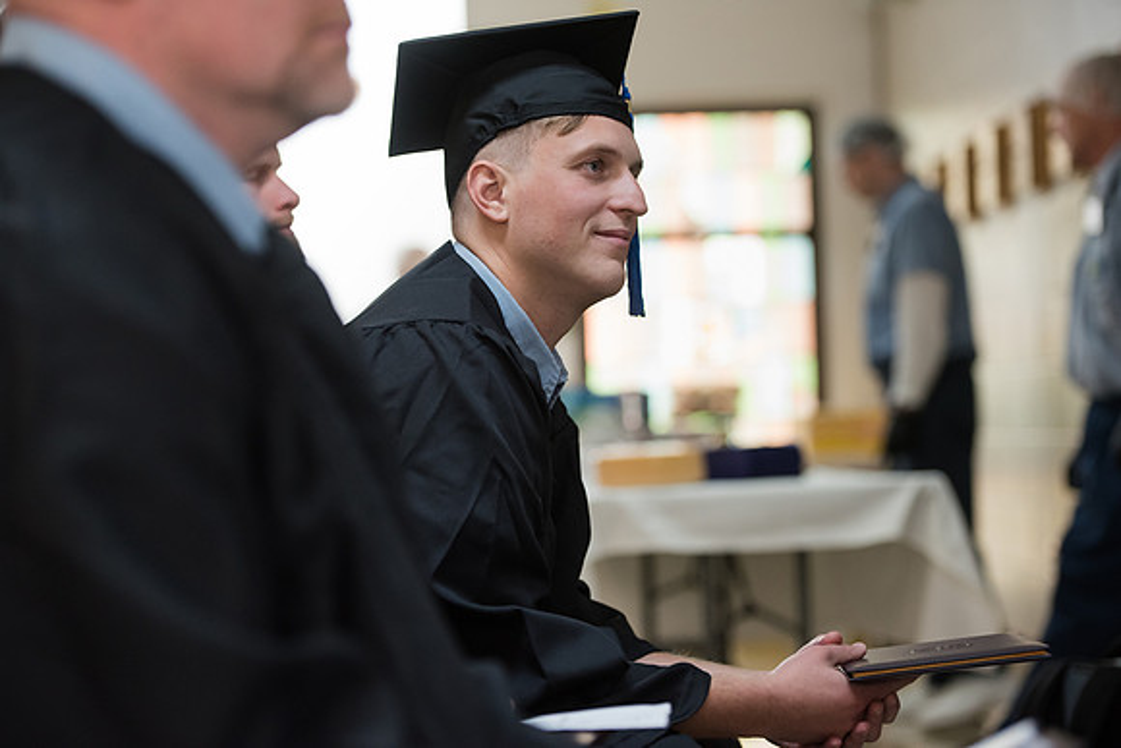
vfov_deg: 13.7
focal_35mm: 100
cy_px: 374
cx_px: 560
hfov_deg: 20.4
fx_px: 3114
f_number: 3.2
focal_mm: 100
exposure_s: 1/200
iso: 2500
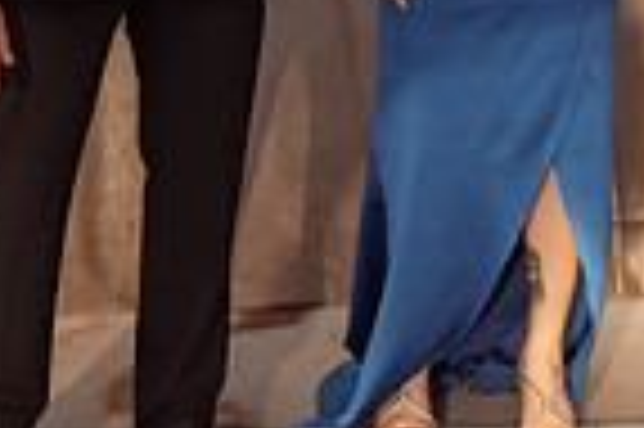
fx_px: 2305
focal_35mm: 129
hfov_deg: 14.9
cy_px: -432
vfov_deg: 9.8
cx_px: 916
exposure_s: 1/200
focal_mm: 26
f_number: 2.8
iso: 1600
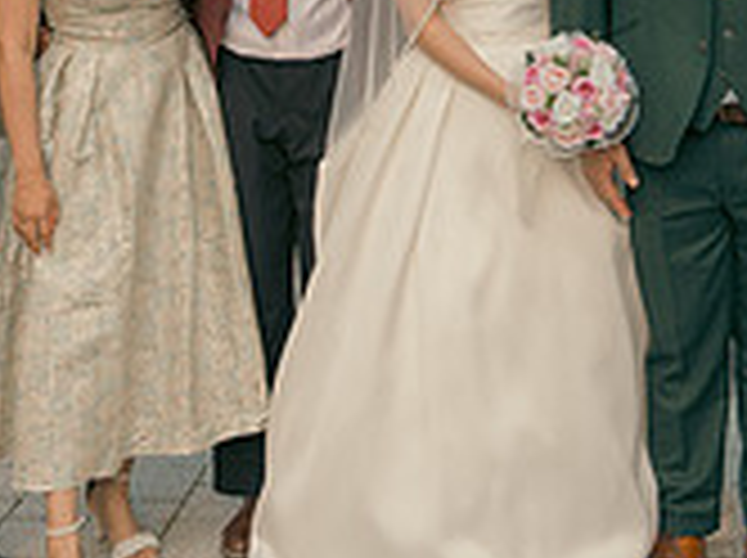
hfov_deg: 19.2
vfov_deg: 14.1
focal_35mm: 101
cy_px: -137
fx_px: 2176
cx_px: 644
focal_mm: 30
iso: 200
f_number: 5.6
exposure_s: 1/160
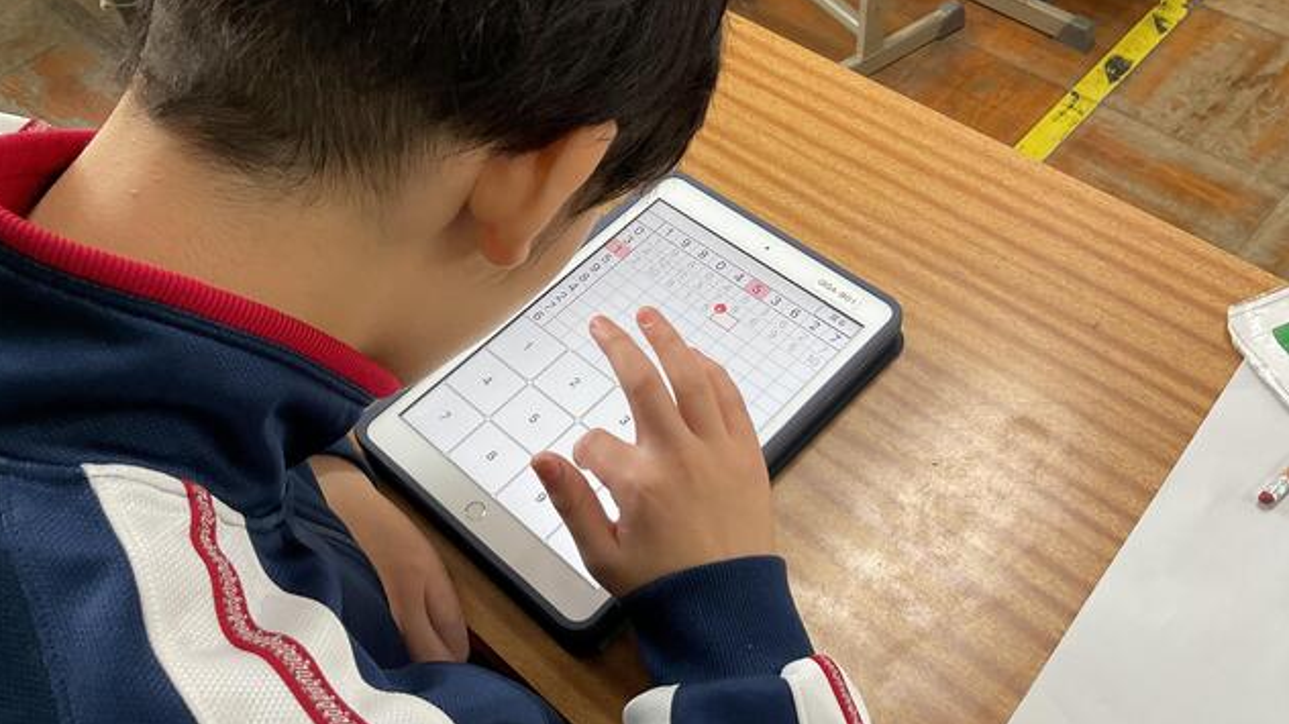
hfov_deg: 56.6
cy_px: 350
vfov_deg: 33.7
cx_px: 634
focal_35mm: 35
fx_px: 1196
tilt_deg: -53.3
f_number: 1.8
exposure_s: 1/60
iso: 50
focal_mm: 3
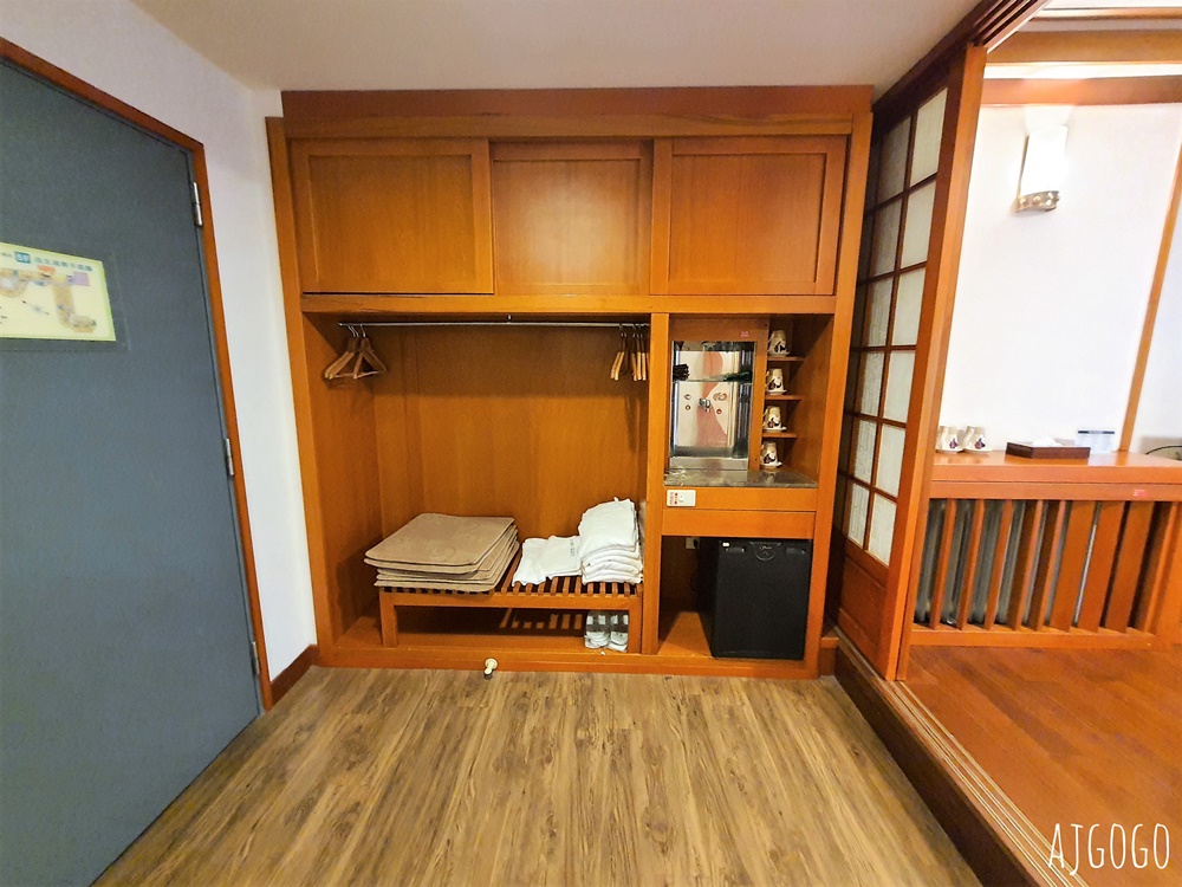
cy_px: 444
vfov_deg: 89.9
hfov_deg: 106.2
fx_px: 444
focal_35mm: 13
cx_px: 591
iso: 640
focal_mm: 1.74
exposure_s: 1/17
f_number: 2.2
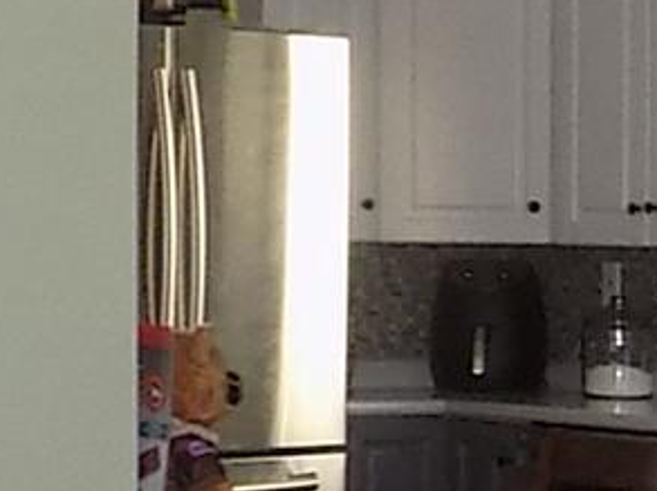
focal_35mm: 161
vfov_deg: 9.2
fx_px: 3052
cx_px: 1316
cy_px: 421
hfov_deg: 11.1
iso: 220
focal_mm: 4
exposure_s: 1/30
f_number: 3.1
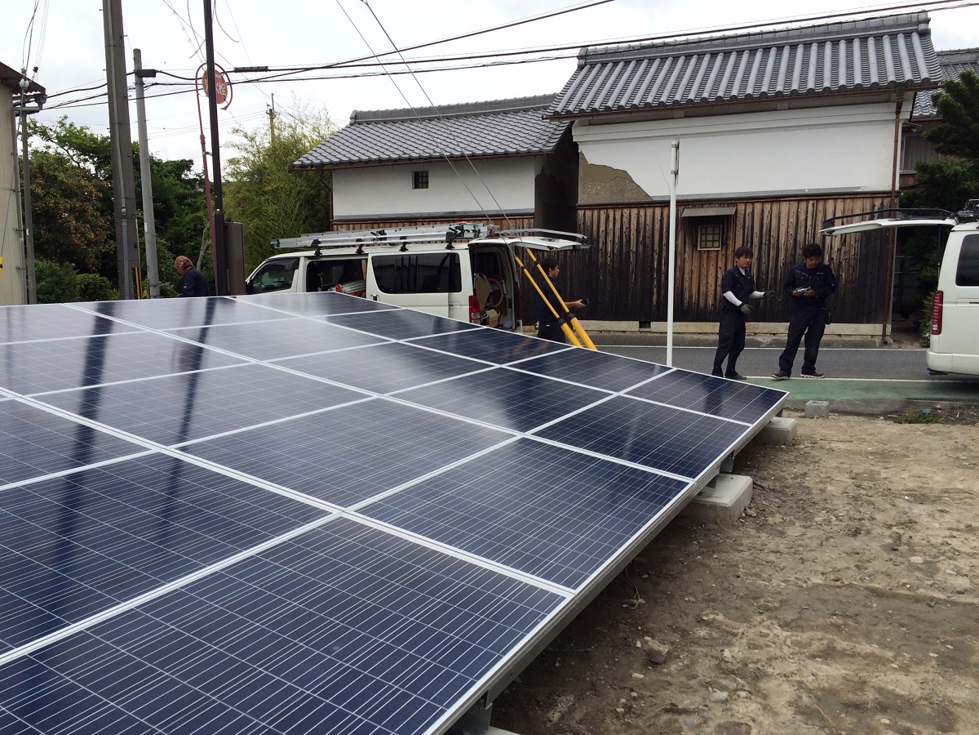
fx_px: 820
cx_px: 490
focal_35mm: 29
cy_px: 368
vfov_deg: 48.2
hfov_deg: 61.7
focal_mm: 4.15
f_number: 2.2
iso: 32
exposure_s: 1/1866
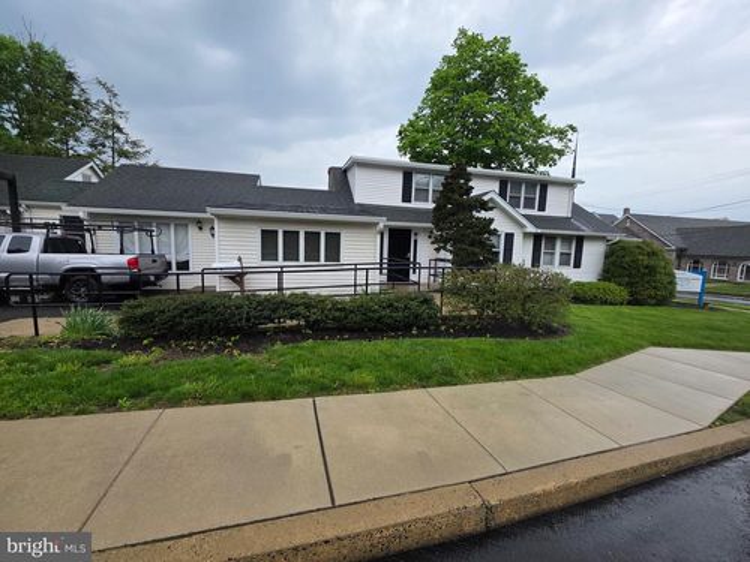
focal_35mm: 13
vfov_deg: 89.9
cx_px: 375
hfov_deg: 106.2
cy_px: 281
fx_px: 282
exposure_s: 1/580
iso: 40
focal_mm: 2.2
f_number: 1.9
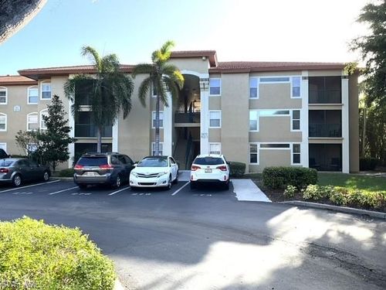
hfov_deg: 61.7
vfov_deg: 48.2
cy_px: 145
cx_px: 193
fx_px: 323
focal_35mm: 29
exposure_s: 1/473
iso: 25
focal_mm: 3
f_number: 1.8
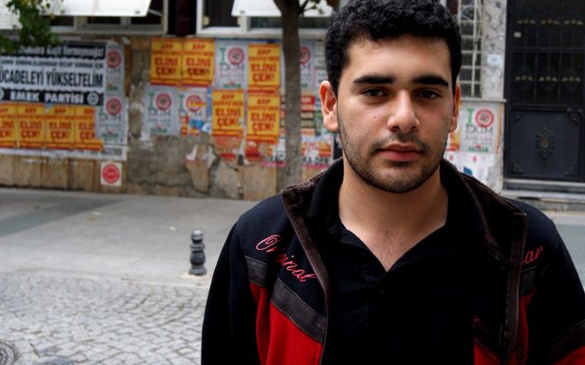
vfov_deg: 27.4
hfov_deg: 42.7
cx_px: 291
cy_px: 177
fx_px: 749
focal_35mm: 47
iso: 100
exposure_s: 1/60
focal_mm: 30
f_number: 5
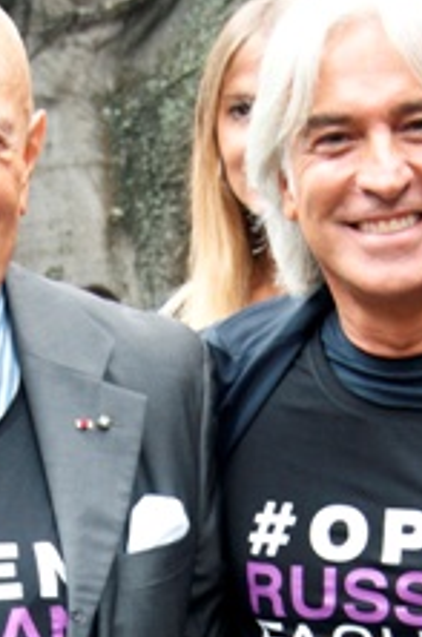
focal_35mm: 104
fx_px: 1837
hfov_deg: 13.1
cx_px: 198
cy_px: 743
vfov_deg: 18.7
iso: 320
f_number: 4
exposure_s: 1/40
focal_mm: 24
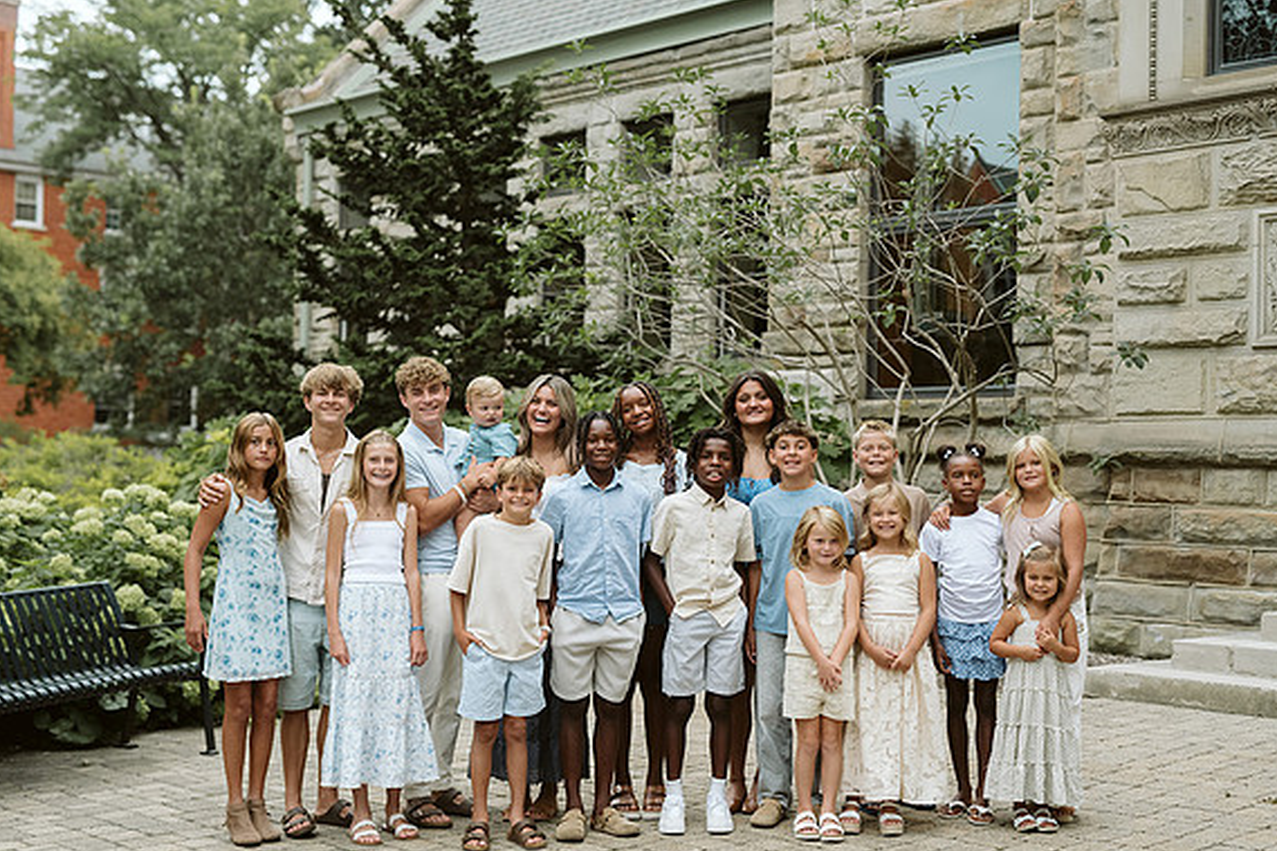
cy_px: 430
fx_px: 1808
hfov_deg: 38.9
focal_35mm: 51
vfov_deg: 26.5
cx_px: 649
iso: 1000
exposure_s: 1/400
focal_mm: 50
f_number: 2.8
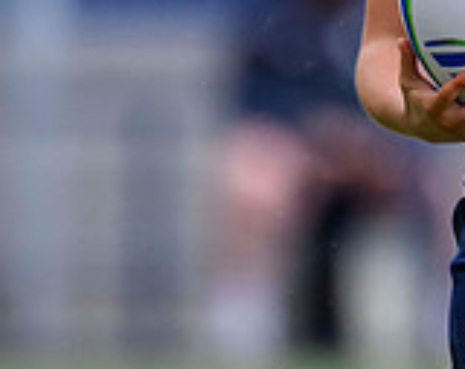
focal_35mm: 3293
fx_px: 45181
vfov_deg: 0.5
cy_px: 65
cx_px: 624
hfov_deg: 0.6
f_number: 4
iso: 500
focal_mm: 560
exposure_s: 1/2000
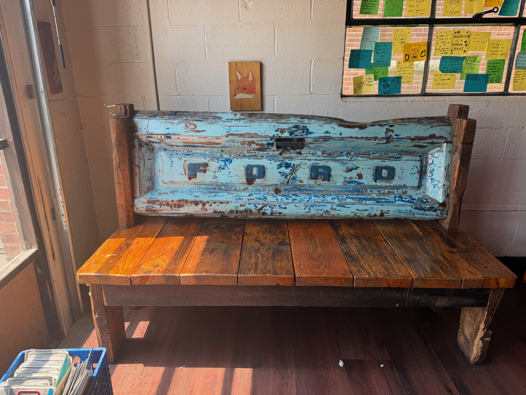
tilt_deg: -20.0
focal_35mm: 24
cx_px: 263
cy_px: 198
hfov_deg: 71.6
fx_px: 365
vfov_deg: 56.8
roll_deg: +0.4
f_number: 1.78
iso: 80
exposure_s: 1/245
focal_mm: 6.76
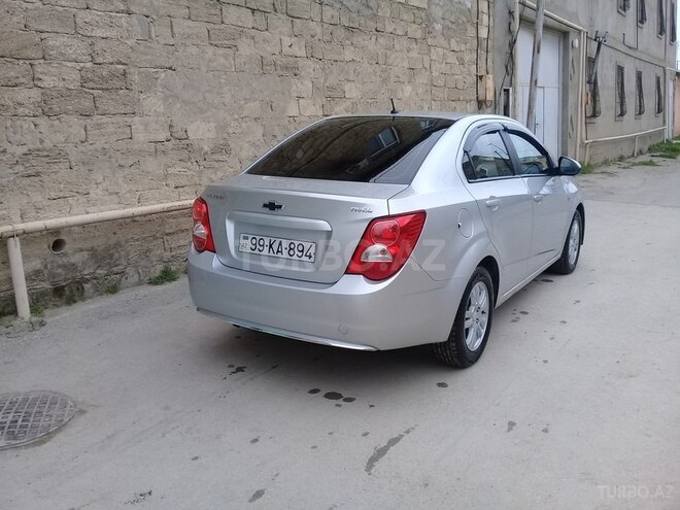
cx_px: 340
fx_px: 609
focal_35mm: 31
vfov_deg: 45.4
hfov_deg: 58.4
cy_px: 255
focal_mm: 3.3
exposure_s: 1/602
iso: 50
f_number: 2.2
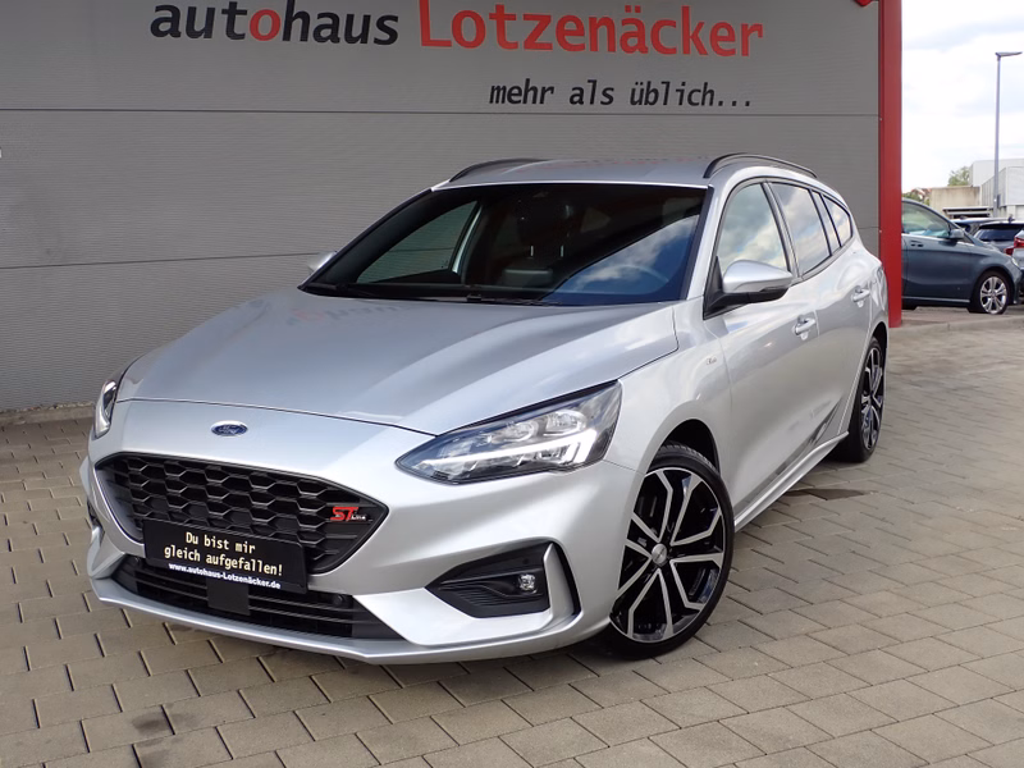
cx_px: 512
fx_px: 1124
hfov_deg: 49.0
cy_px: 384
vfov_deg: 37.7
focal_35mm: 38
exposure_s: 1/320
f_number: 3.5
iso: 100
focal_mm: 6.83
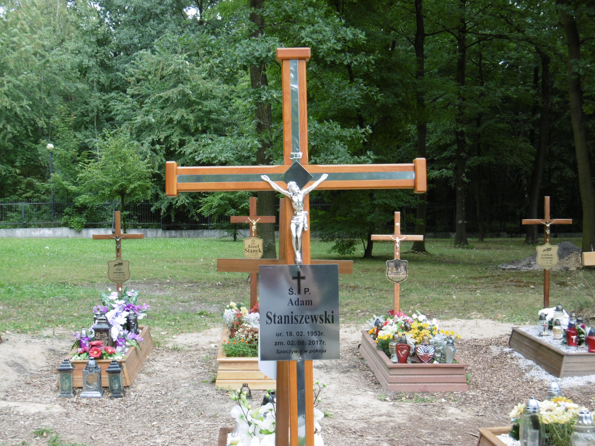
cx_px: 298
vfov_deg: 28.6
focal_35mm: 51
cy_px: 223
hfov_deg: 37.5
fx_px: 877
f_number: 4
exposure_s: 1/80
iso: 100
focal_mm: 9.2
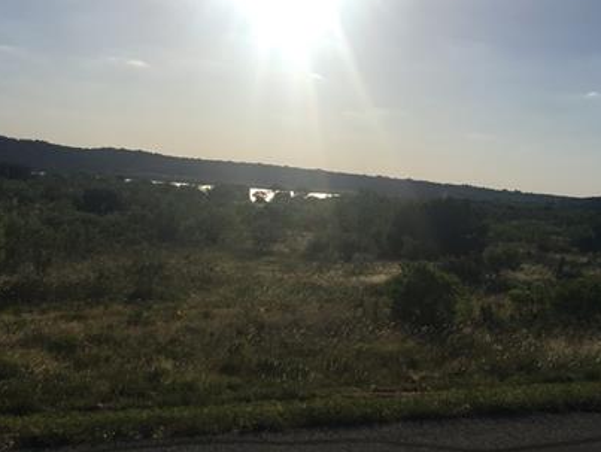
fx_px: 799
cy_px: 310
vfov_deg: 31.3
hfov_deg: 41.2
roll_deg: -4.2
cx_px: 306
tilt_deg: -6.8
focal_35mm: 46
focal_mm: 4.15
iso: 25
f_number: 2.2
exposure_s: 1/6993
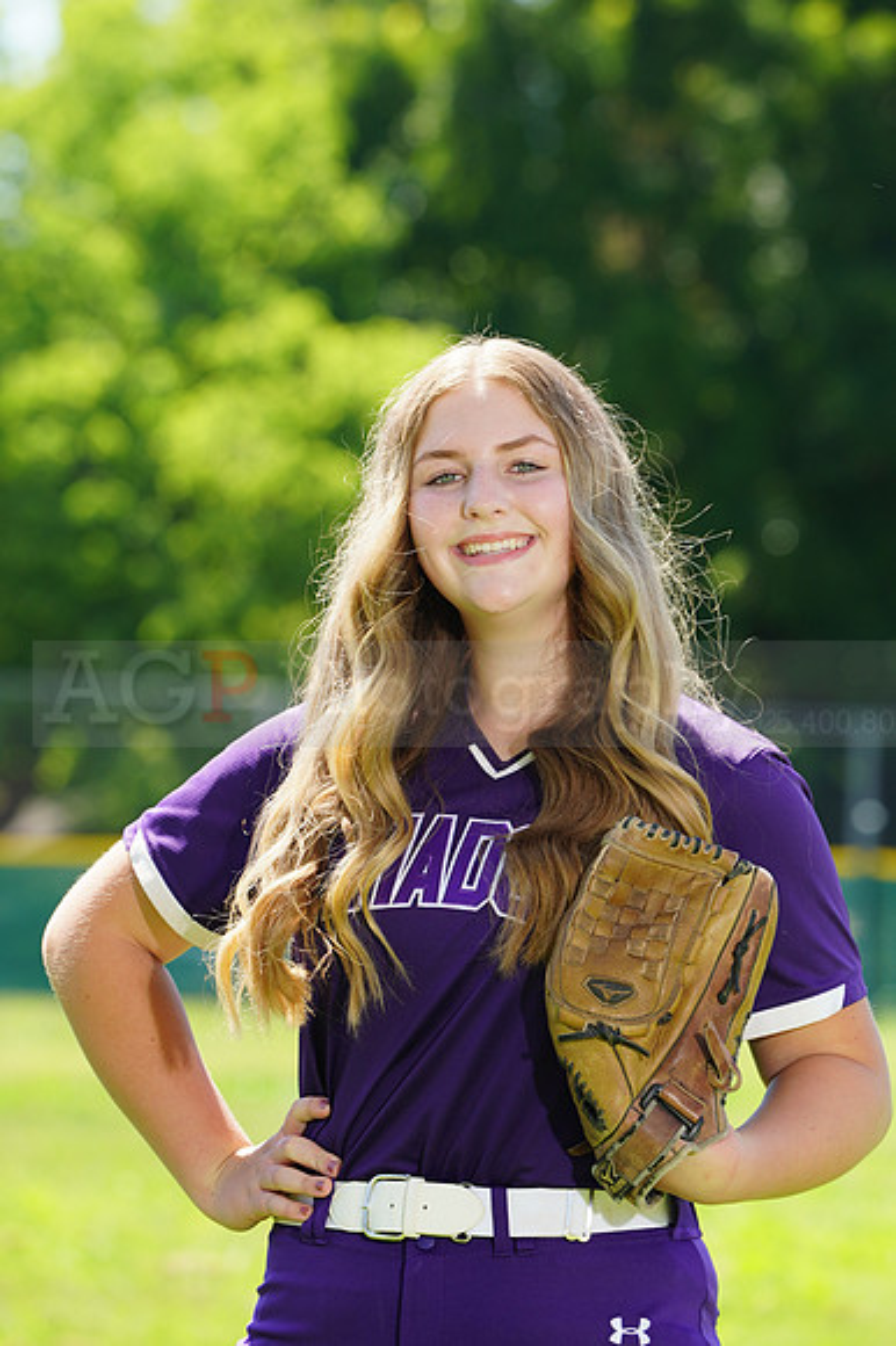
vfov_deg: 6.9
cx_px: 448
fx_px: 11213
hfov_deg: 4.6
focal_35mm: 300
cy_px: 673
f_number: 10
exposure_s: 1/125
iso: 200
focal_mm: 300
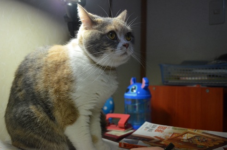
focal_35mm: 36
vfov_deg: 36.8
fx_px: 227
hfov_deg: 53.2
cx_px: 114
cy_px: 75
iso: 1600
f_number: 4
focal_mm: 24
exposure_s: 1/400
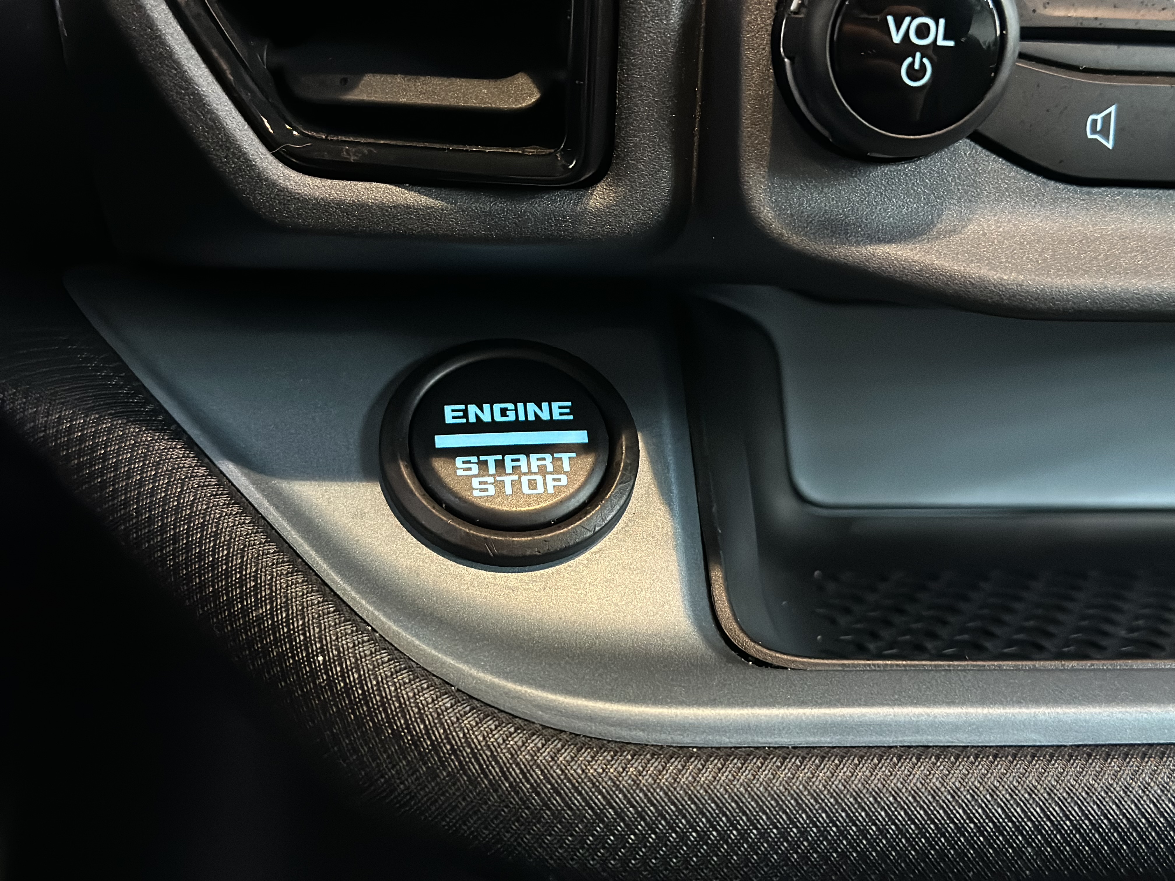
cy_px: 440
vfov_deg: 30.3
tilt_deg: -18.3
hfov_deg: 39.7
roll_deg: -3.6
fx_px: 1629
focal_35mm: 48
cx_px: 588
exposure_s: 1/30
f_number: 1.78
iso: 800
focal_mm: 6.86
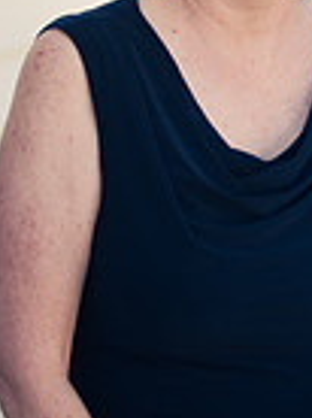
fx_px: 2435
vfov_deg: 9.8
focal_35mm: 202
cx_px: 624
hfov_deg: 7.1
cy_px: 33
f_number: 1.4
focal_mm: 50
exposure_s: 1/1600
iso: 200
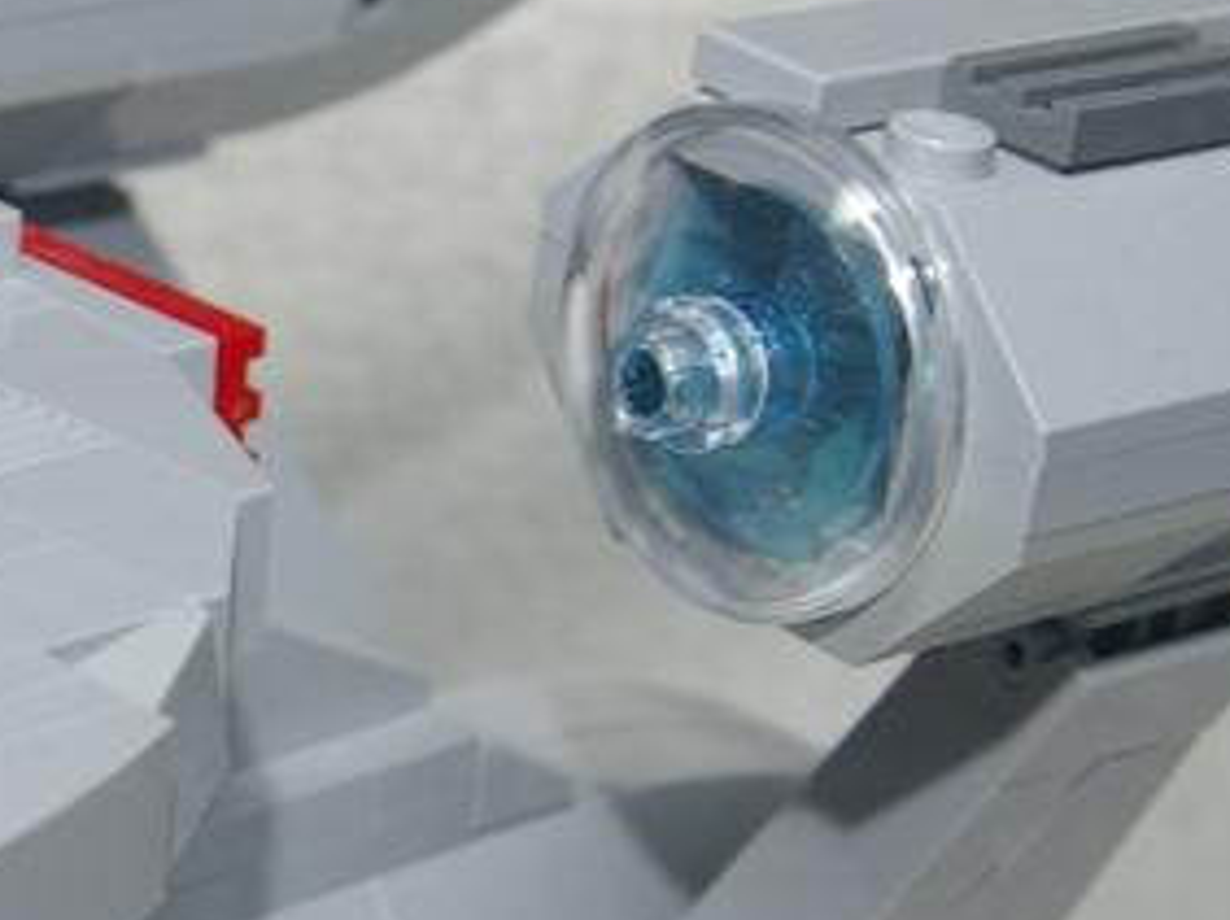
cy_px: 530
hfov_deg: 12.4
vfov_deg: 9.4
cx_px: -100
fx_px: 5574
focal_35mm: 157
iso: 200
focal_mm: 24
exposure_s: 1/40
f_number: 8
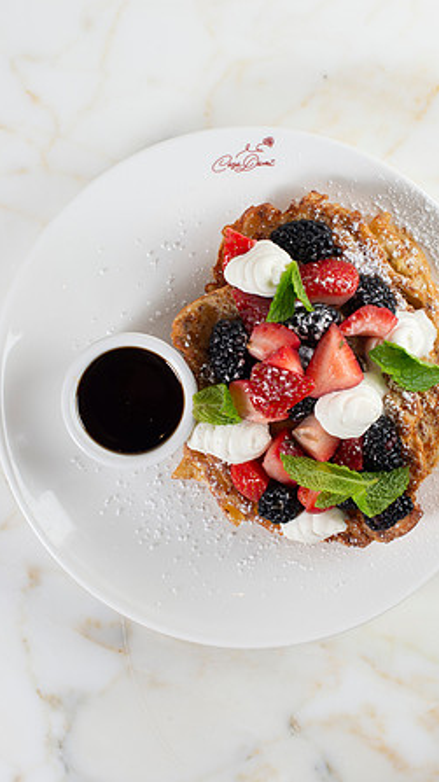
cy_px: 398
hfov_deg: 14.4
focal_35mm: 84
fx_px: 1741
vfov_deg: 25.3
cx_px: 228
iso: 200
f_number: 6.3
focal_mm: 50
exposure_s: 1/250
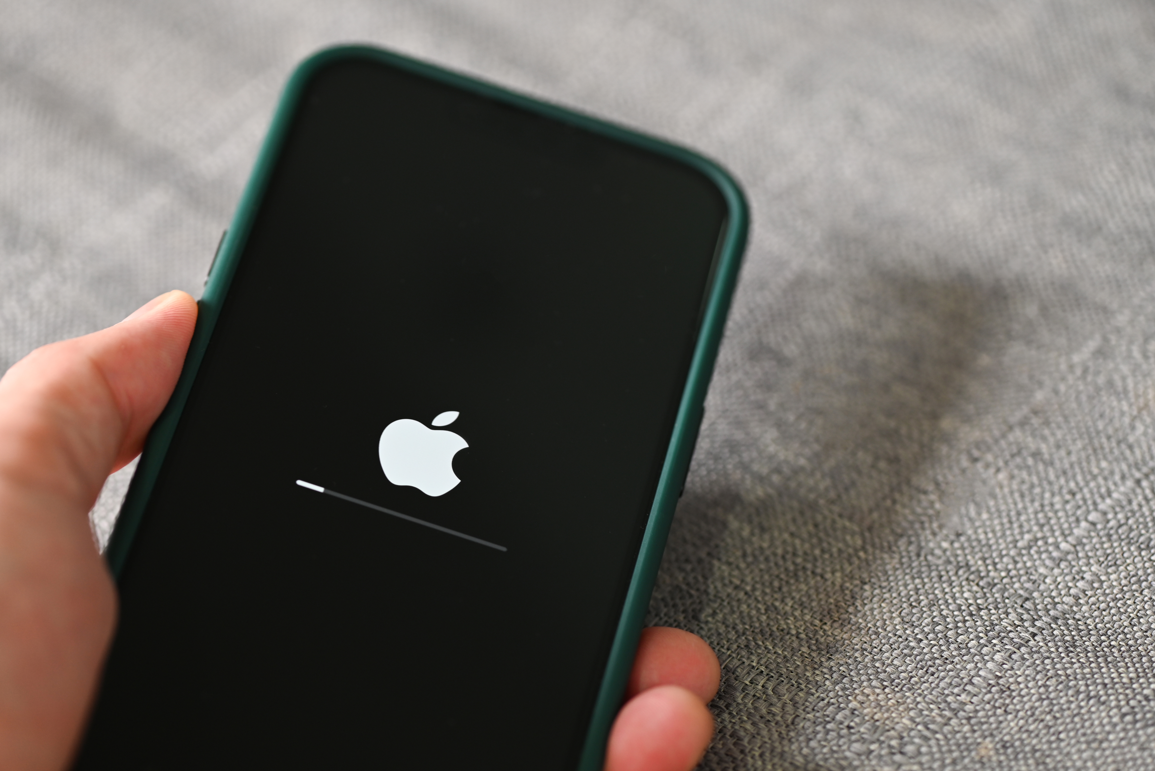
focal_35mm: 105
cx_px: 578
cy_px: 386
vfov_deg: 13.1
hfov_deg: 19.4
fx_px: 3370
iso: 400
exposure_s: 1/20
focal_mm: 105
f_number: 5
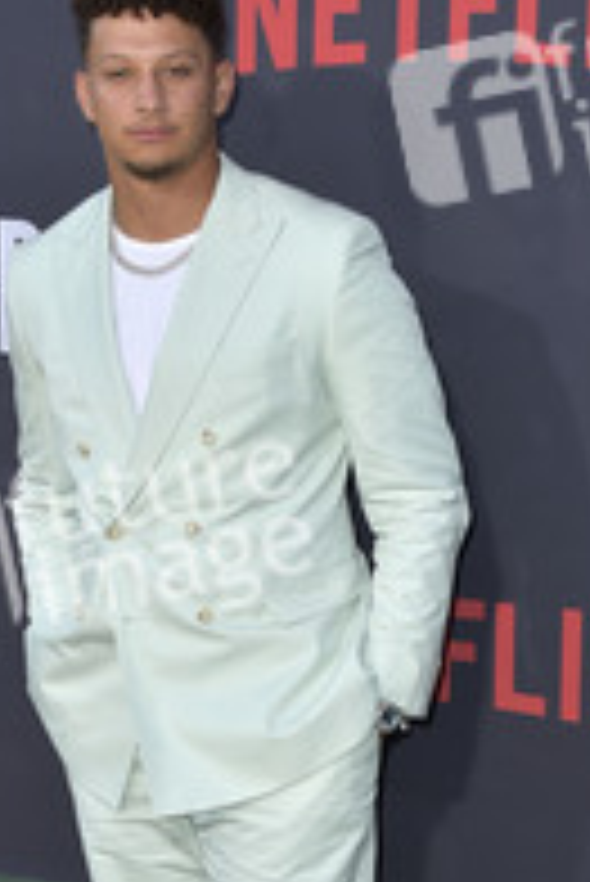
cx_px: 214
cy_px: 774
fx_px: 2503
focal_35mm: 102
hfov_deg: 13.4
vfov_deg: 19.7
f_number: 6.3
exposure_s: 1/250
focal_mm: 50
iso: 320
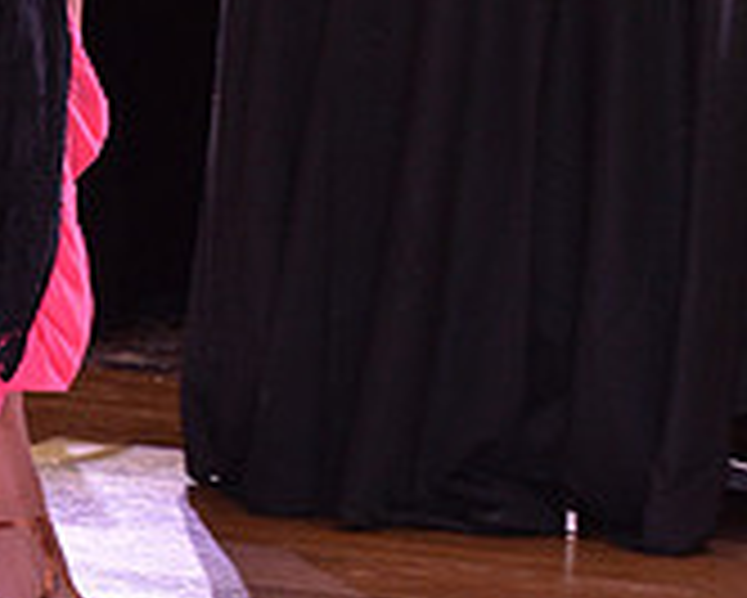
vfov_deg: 2.4
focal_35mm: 656
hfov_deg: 2.9
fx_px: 14512
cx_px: -74
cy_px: -400
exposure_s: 1/250
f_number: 6.3
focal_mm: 200
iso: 2000
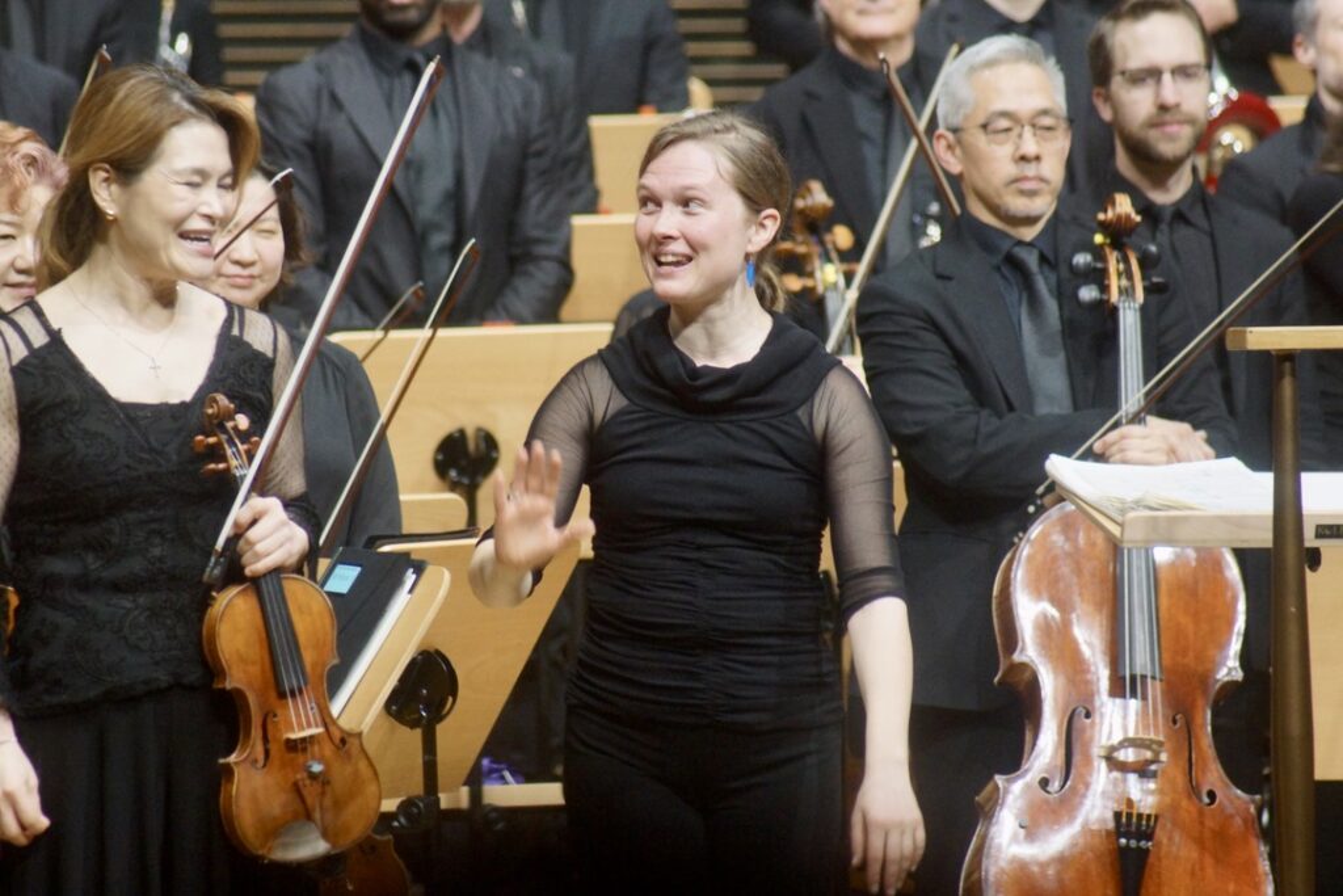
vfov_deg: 3.7
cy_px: 448
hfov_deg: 5.5
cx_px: 672
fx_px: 13991
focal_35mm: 375
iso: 1600
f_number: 5.6
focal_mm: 250
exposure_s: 1/80
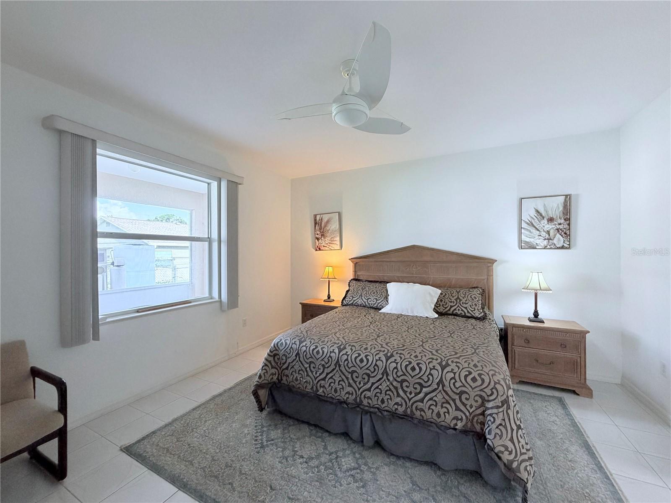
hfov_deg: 102.1
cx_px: 336
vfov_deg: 85.7
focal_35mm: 14
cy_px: 252
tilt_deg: -0.6
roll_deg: +0.0
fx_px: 271
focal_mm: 2.22
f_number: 2.2
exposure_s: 1/60
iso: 200
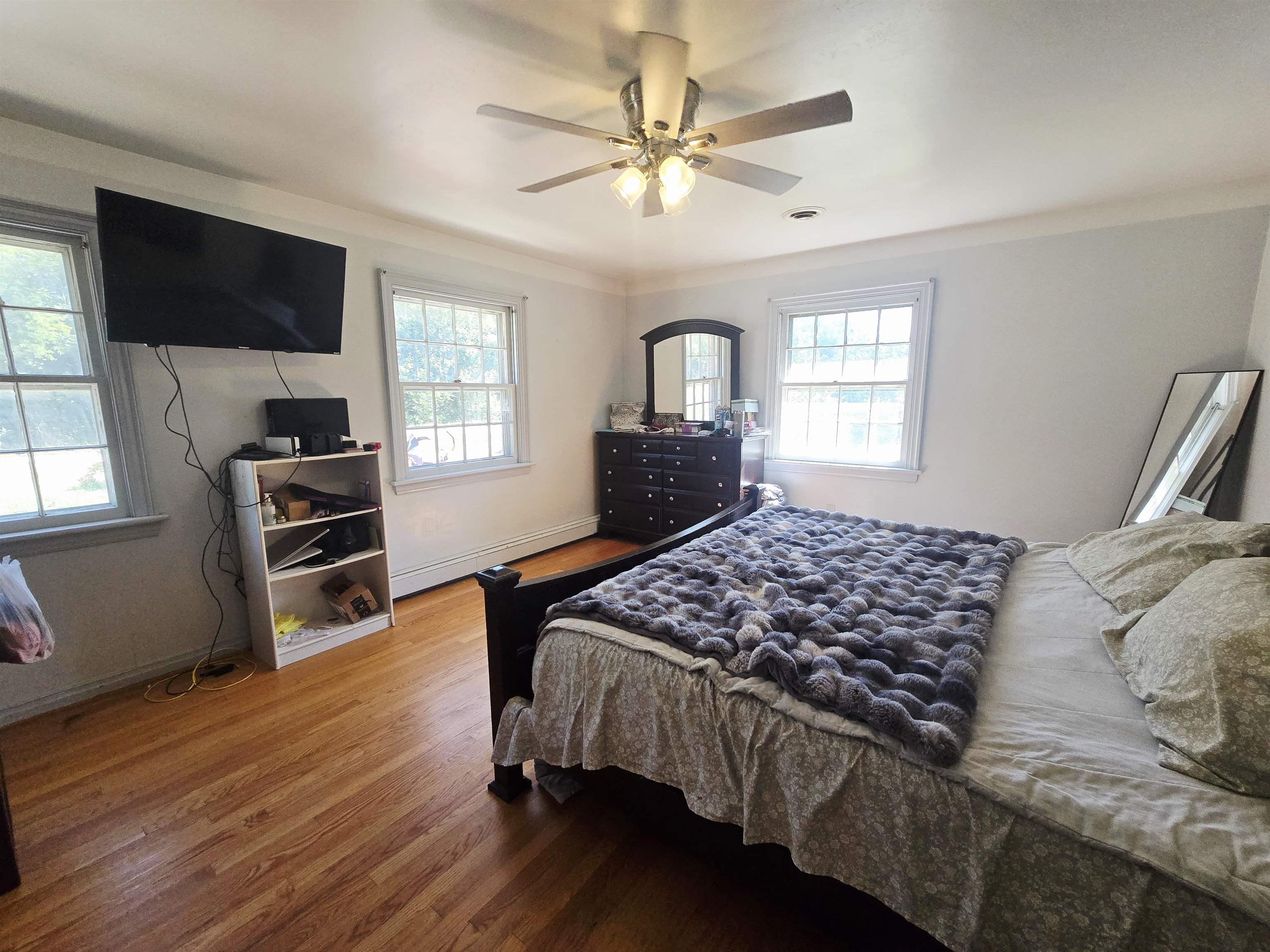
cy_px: 476
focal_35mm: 13
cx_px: 635
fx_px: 477
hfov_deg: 106.2
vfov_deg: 89.9
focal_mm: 2.2
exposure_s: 1/370
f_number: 2.2
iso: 250
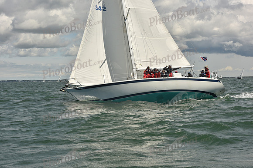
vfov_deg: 19.5
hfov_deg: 28.8
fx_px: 492
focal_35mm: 70
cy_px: 84
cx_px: 126
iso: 320
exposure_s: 1/800
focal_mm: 70
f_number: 13
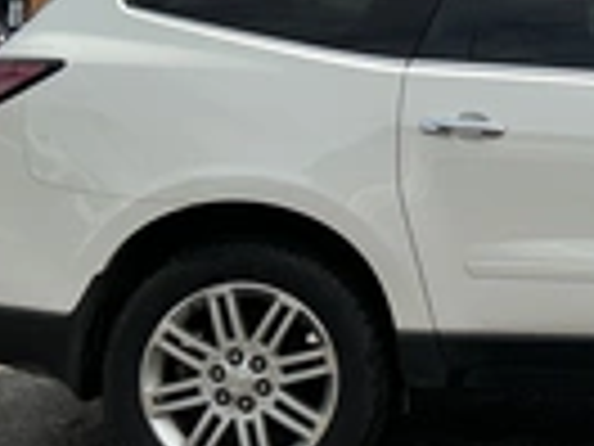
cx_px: 770
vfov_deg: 17.0
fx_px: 1459
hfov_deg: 21.0
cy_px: 18
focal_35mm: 85
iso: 25
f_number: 1.8
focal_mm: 3
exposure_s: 1/2538
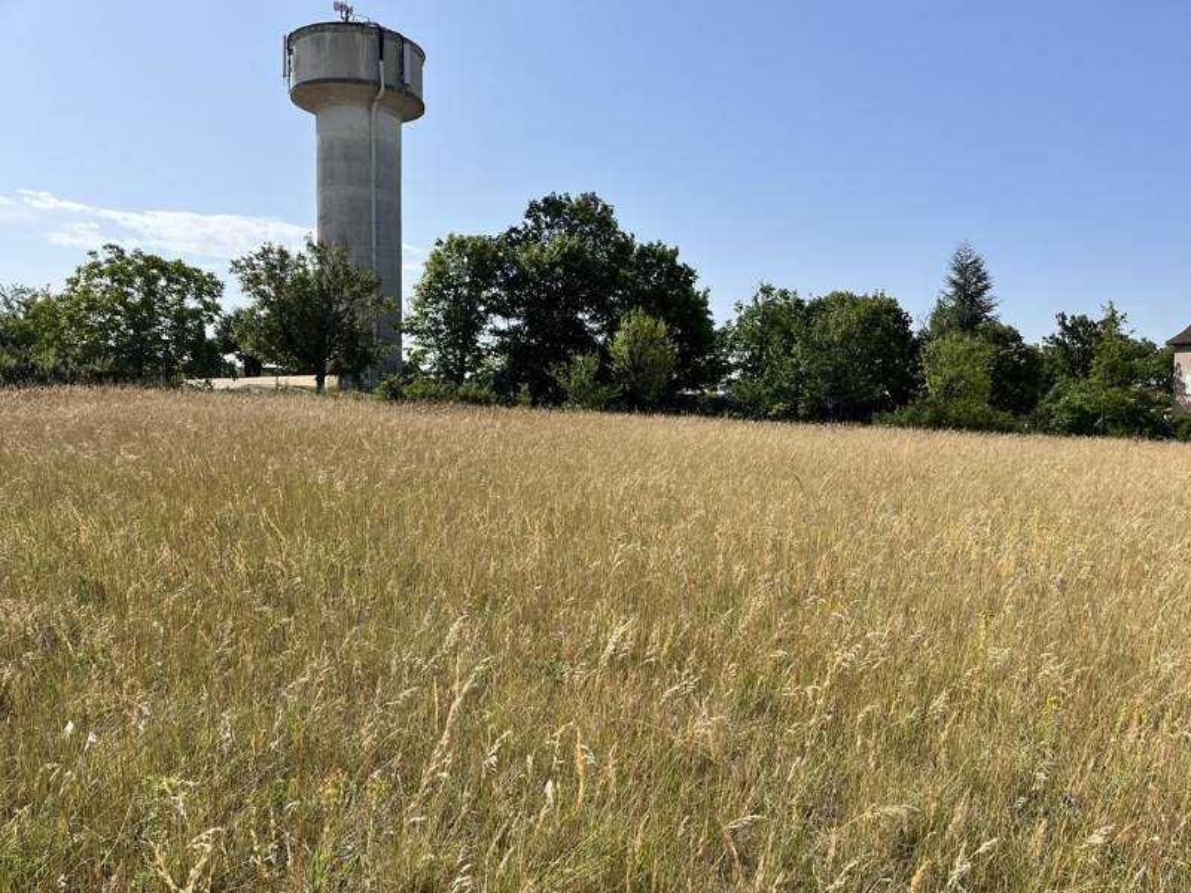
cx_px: 596
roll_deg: +0.0
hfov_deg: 67.3
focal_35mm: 26
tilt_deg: -4.3
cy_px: 446
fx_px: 895
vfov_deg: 53.1
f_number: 1.6
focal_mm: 5.1
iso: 50
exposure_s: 1/4310
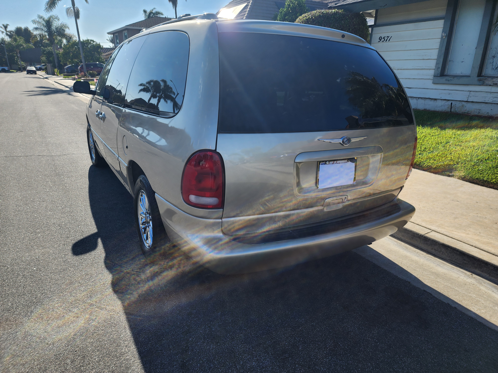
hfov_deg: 73.9
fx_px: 331
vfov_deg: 58.9
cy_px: 186
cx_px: 249
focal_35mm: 23
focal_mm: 6.4
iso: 12
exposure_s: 1/803
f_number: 1.8
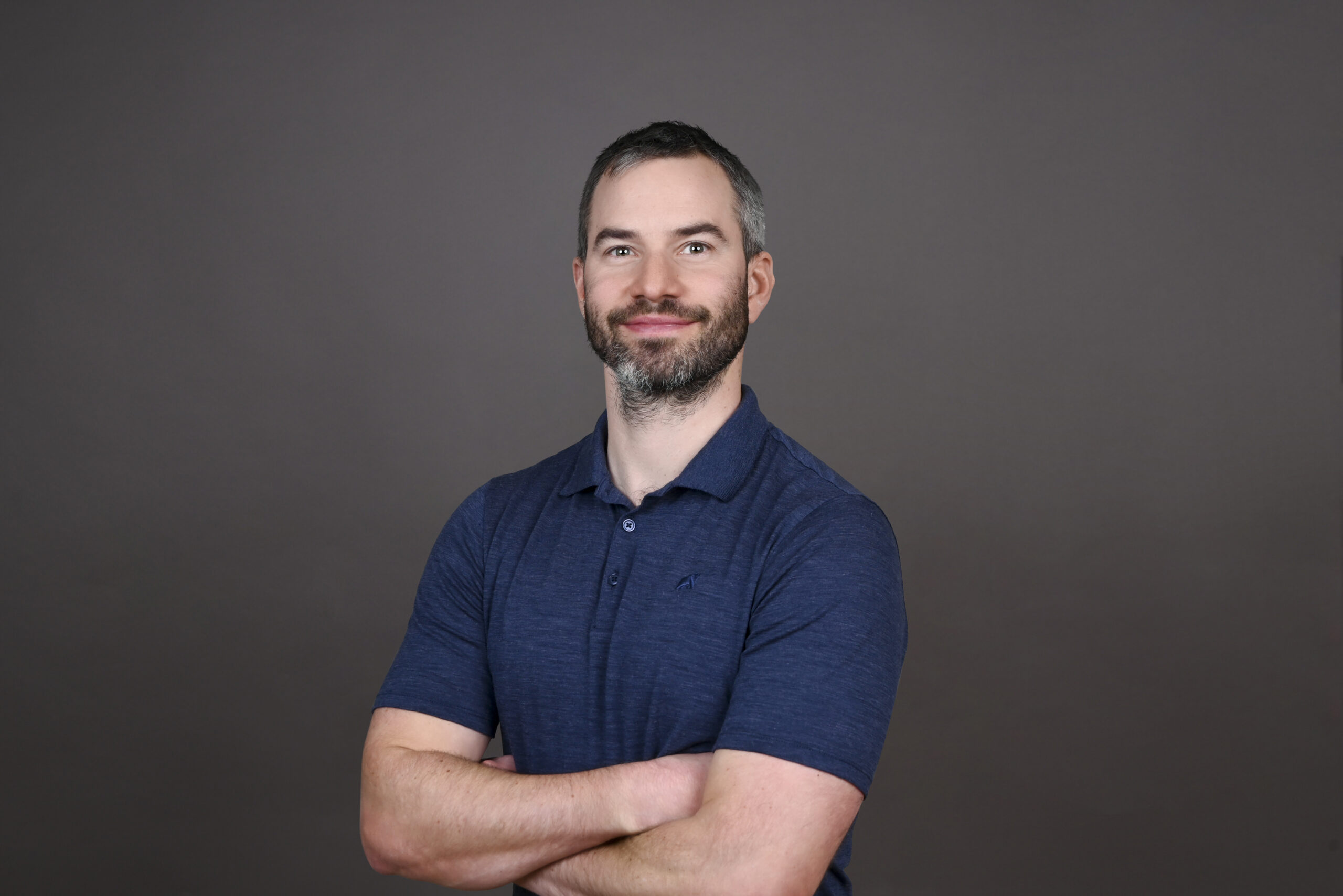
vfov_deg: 32.7
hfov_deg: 47.4
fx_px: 1530
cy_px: 448
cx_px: 672
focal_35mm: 41
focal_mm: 41
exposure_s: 1/160
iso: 100
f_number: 8
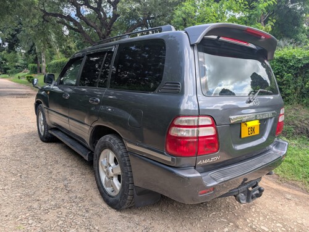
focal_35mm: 24
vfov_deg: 56.9
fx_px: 214
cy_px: 116
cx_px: 154
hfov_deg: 71.5
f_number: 1.68
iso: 19
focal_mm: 6.9
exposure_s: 1/1845
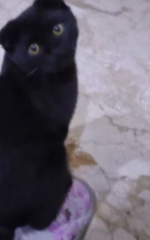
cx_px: 48
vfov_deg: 33.0
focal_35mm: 62
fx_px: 405
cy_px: 116
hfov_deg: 20.9
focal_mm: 7.1
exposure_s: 1/33.3
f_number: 1.9
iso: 1600
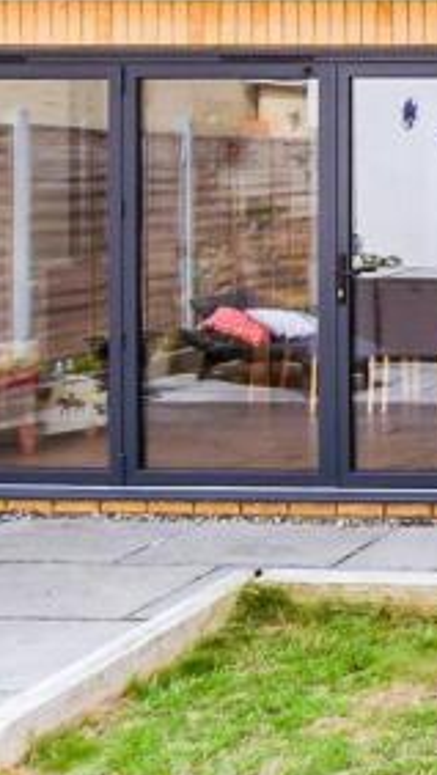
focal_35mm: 95
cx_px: 962
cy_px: 161
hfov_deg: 11.2
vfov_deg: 22.2
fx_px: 1953
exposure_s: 1/800
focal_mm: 17
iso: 320
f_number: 8
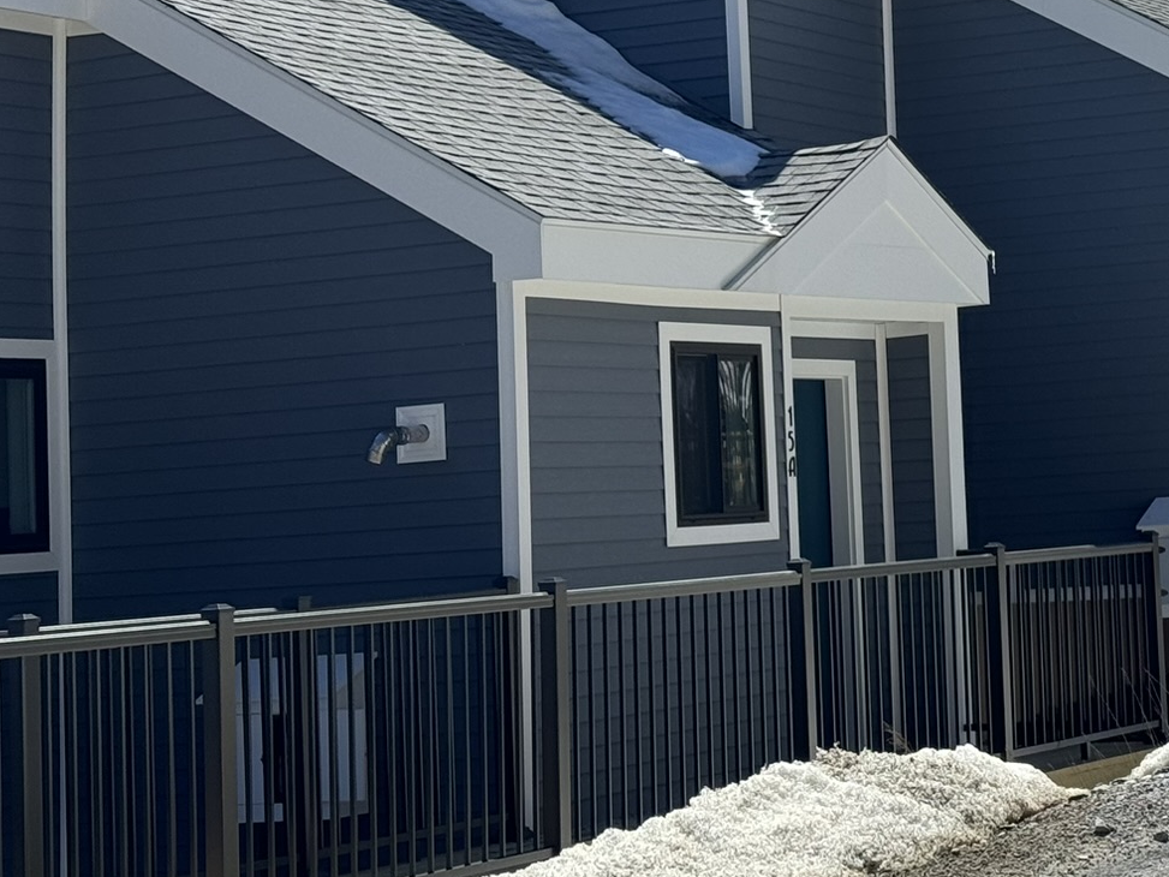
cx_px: 1168
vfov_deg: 14.6
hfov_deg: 18.9
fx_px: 3411
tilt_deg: +5.8
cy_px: 160
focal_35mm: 101
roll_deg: +2.4
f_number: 1.78
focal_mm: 6.76
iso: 64
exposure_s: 1/5376
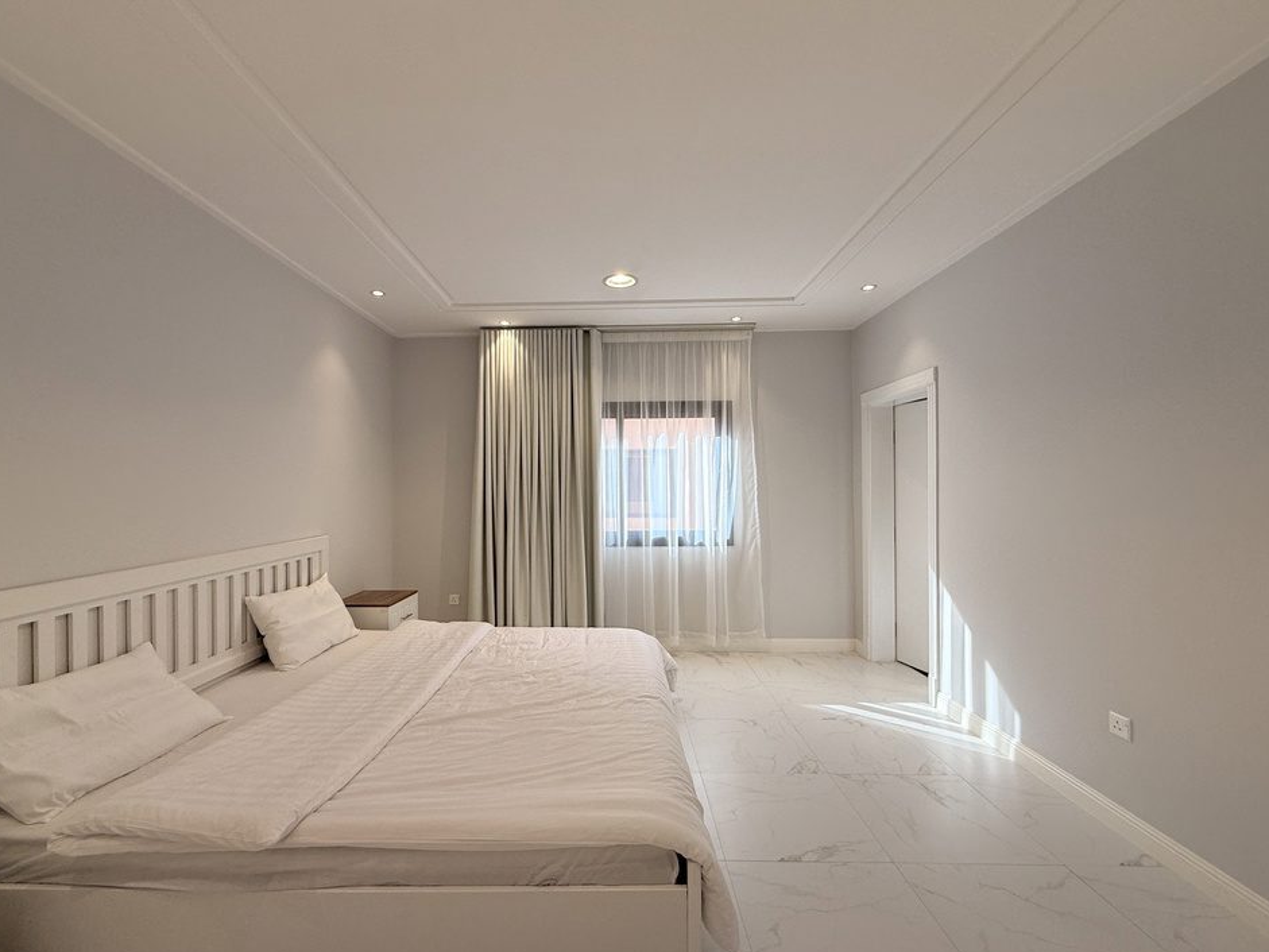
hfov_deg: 98.1
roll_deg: +0.2
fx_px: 550
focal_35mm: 15
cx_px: 601
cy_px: 488
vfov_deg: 81.7
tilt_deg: -0.1
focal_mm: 2.22
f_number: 2.2
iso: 50
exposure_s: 1/188
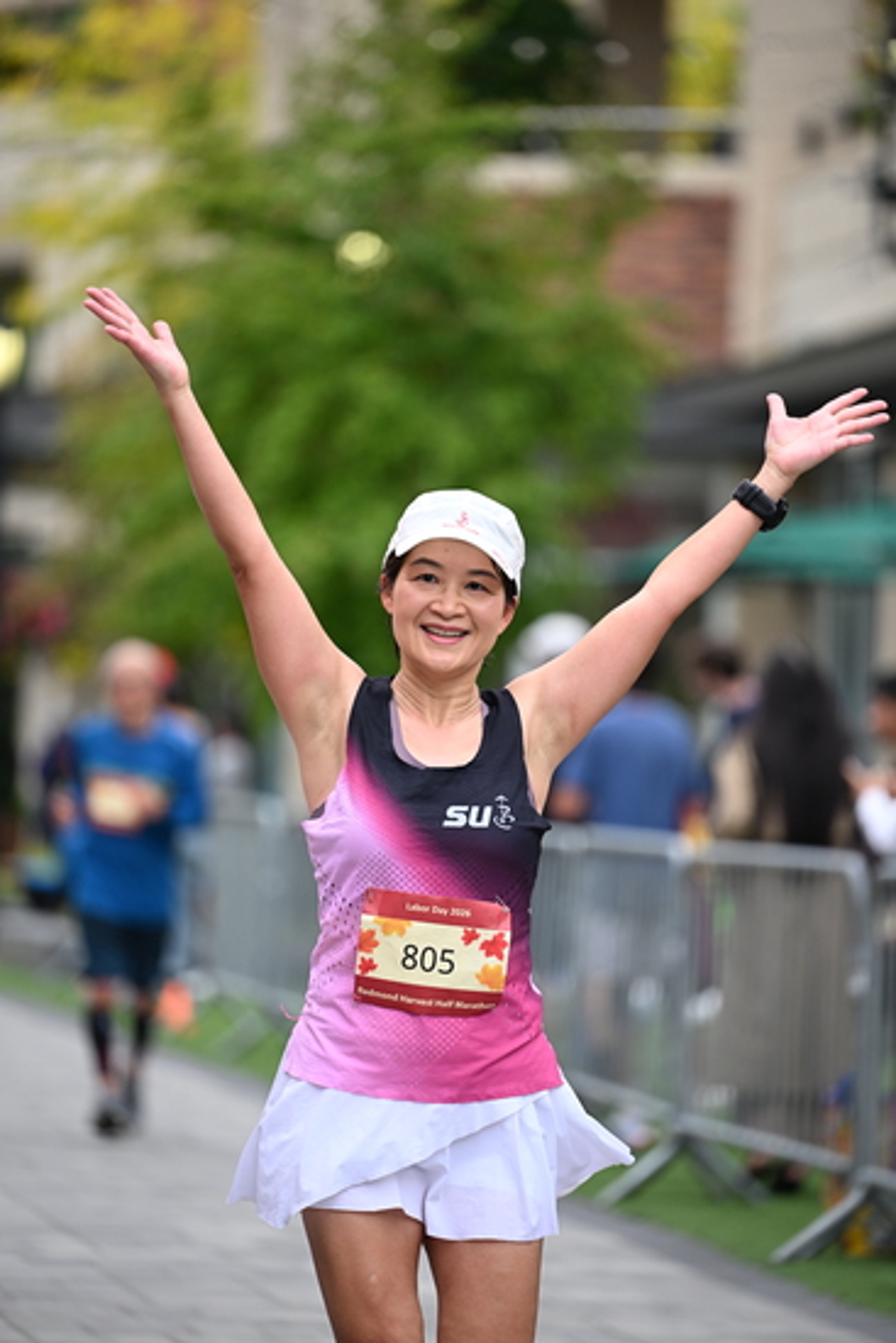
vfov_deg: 11.1
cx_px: 448
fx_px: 6902
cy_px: 672
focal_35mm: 185
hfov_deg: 7.4
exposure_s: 1/2000
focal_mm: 185
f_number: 2.8
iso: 640
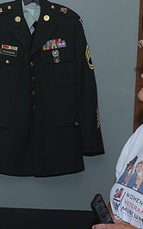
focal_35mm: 100
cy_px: 94
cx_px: -59
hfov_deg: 12.5
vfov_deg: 20.8
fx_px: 624
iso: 200
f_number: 7.1
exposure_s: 1/200
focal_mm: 45
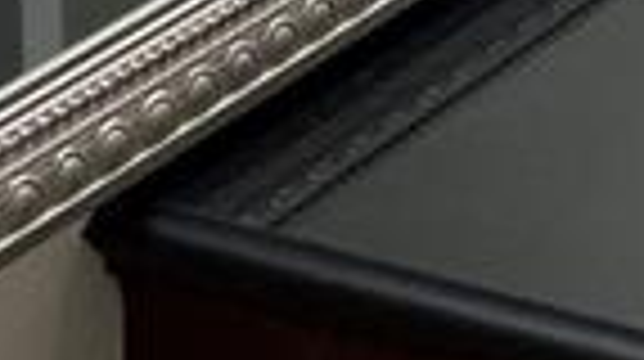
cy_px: -968
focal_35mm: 219
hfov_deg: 9.6
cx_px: 986
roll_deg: -0.6
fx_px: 3735
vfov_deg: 5.0
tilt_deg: -9.5
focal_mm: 3.99
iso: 80
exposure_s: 1/120
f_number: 1.8
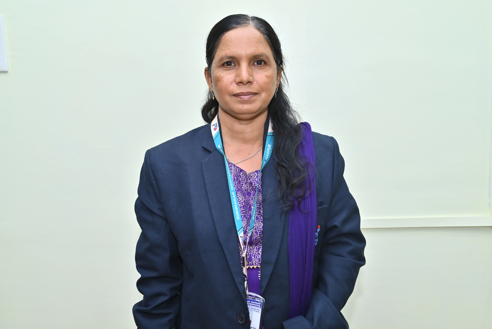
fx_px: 506
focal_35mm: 37
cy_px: 164
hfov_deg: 51.9
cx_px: 246
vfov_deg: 36.0
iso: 320
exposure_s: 1/100
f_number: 4.5
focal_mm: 37
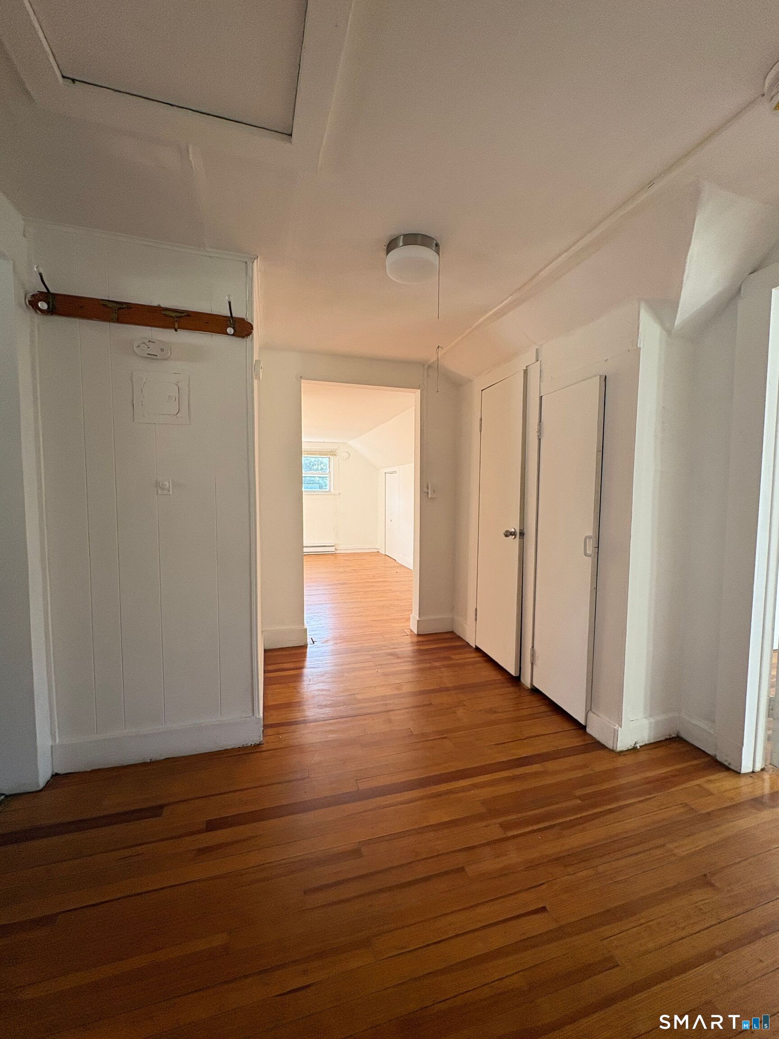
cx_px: 390
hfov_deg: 85.7
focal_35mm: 14
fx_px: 420
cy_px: 520
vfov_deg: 102.1
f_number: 2.2
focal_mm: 2.22
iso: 80
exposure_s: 1/99
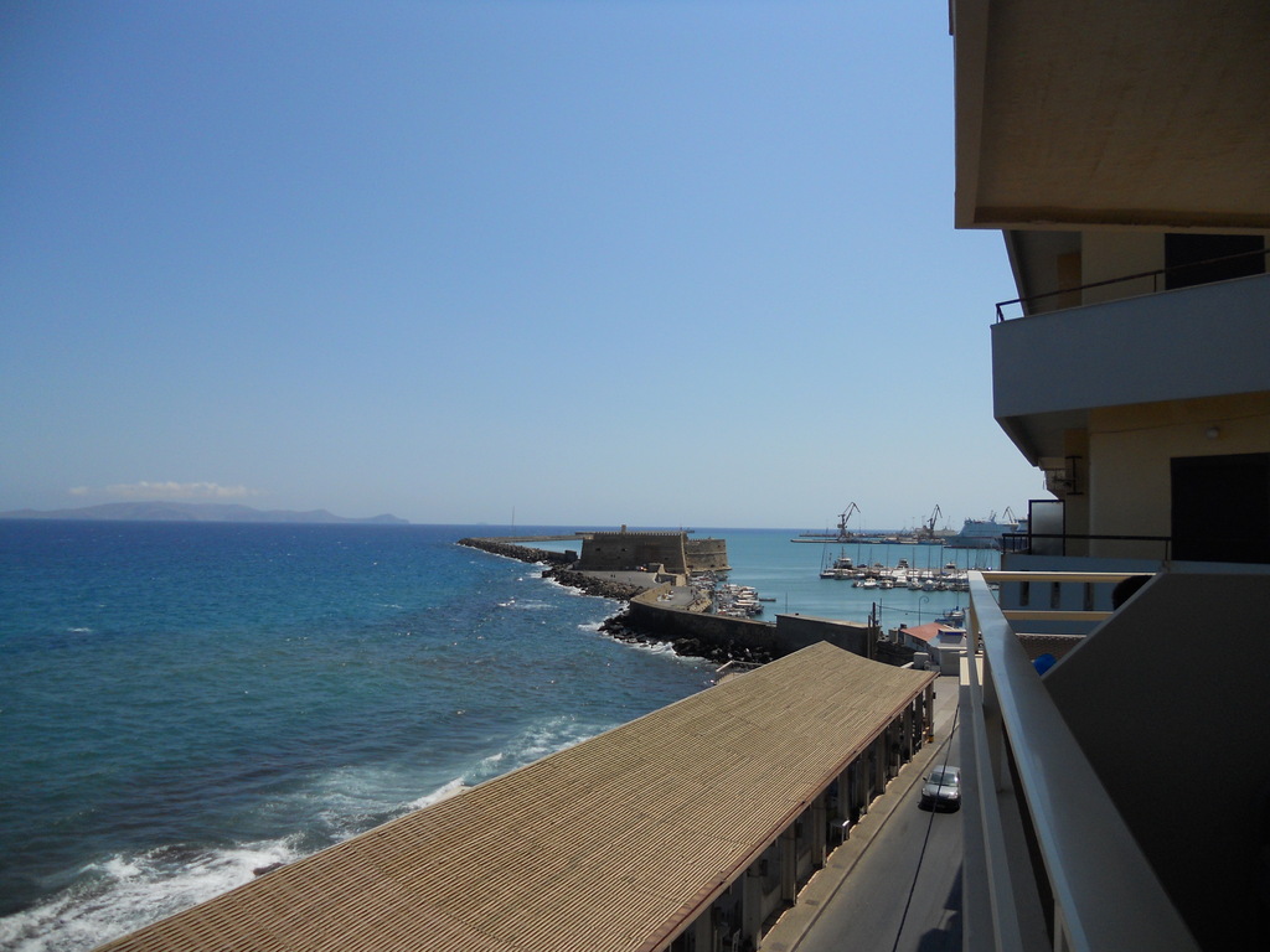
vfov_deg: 51.4
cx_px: 635
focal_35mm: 27
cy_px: 476
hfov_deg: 65.3
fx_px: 991
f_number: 8
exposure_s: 1/400
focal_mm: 4.9
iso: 80
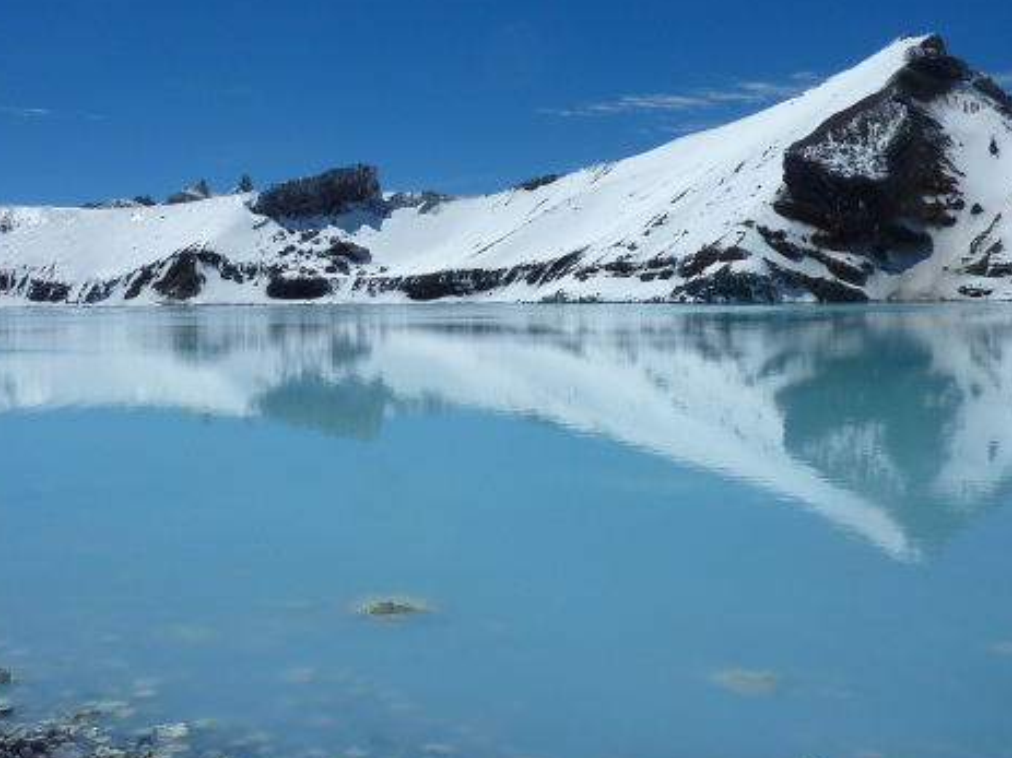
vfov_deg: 38.6
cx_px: 336
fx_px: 1081
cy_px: 336
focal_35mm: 37
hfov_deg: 49.3
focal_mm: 4.1
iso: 80
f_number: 6.3
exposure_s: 1/1000
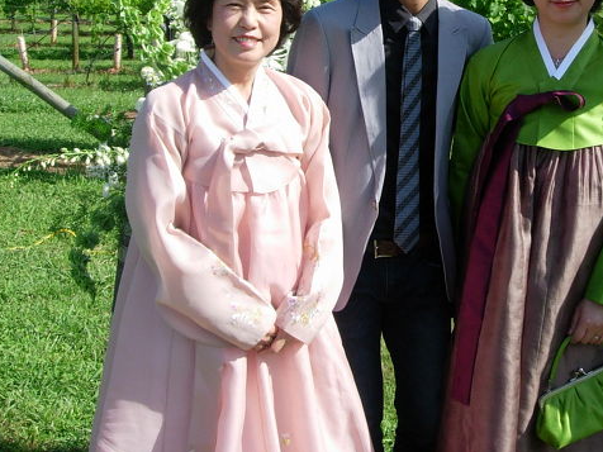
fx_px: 1063
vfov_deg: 23.7
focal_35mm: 61
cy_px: 93
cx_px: 478
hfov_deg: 30.9
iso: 64
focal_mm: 7.8
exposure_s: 1/418
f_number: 4.8
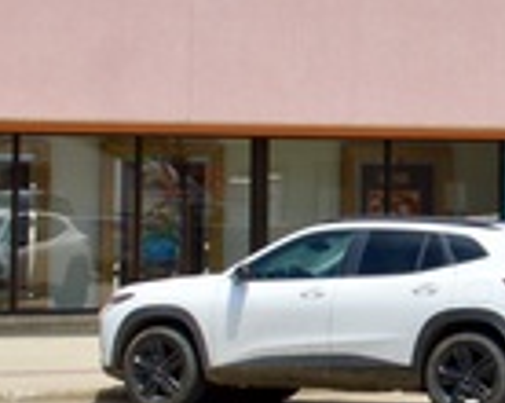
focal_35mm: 137
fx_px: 2047
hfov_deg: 13.3
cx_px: 750
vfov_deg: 11.2
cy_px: 40
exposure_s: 1/320
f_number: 9
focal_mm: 21
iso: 100
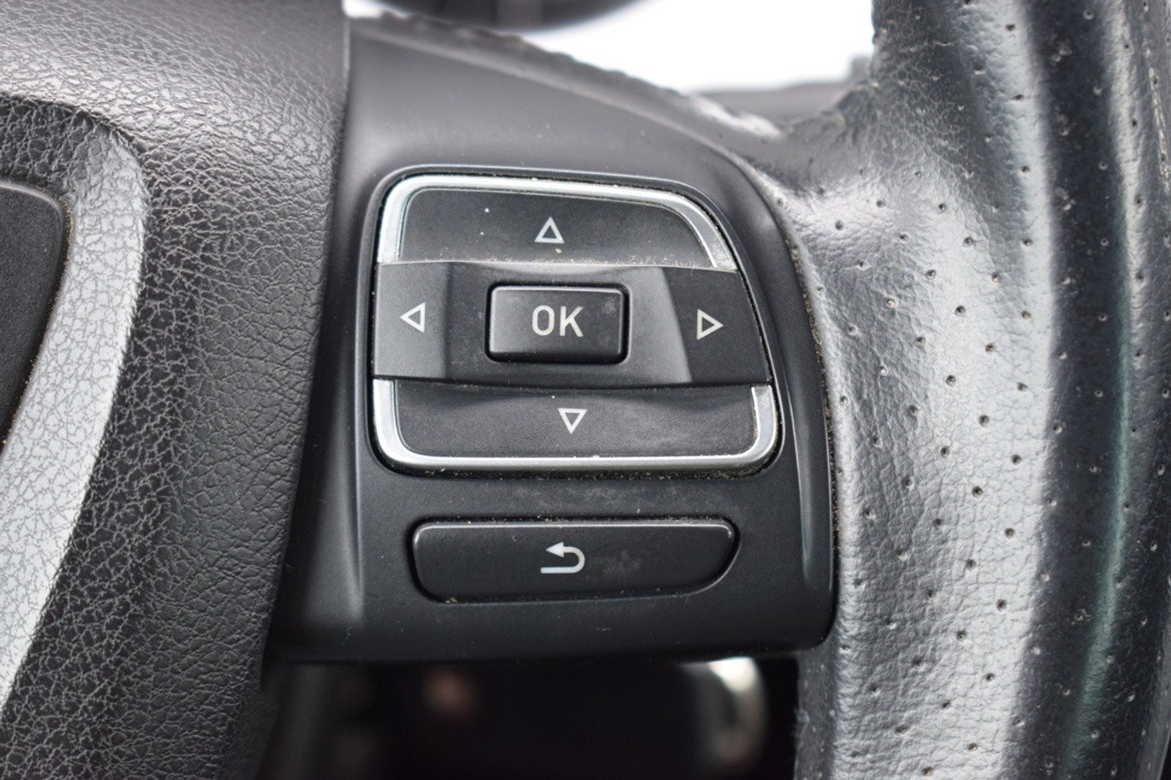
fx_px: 2439
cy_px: 390
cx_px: 586
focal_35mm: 75
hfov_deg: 27.0
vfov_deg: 18.2
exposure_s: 1/60
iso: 1000
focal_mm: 50
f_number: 5.6
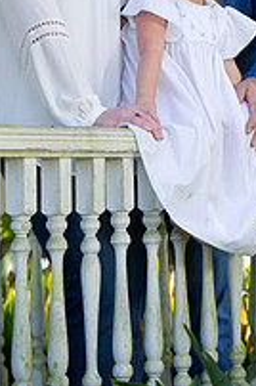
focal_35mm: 223
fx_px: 2387
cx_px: 186
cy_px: -42
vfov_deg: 9.2
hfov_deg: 6.1
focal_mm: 100
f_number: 3.5
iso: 200
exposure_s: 1/200
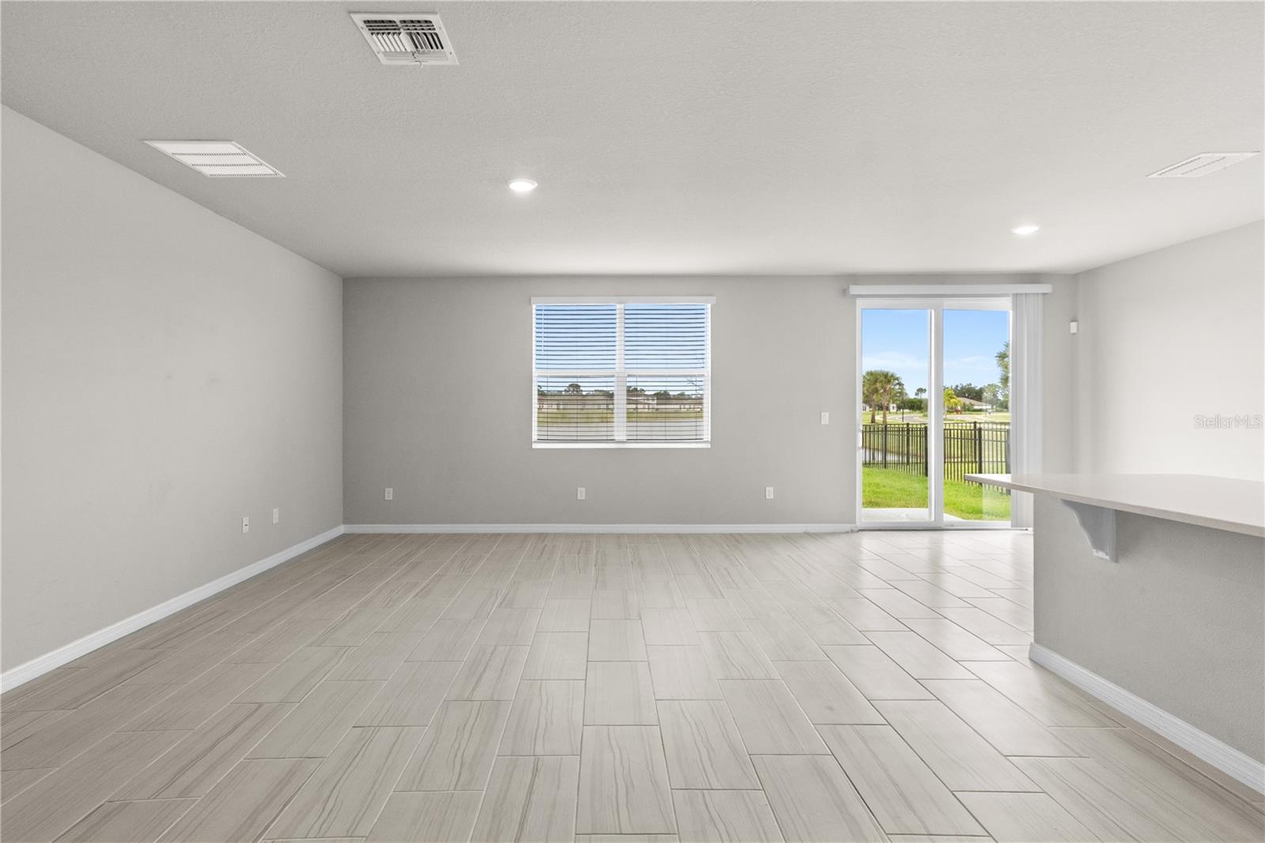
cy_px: 422
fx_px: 527
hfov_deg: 100.4
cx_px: 632
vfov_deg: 77.3
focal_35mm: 15
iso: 220
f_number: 7.1
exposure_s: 1/15
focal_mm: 10
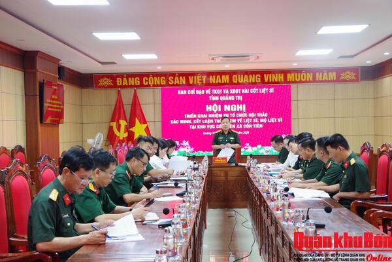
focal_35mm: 54
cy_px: 131
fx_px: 588
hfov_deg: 36.9
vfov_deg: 25.1
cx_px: 196
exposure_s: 1/80
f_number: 5.6
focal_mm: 36
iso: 3200
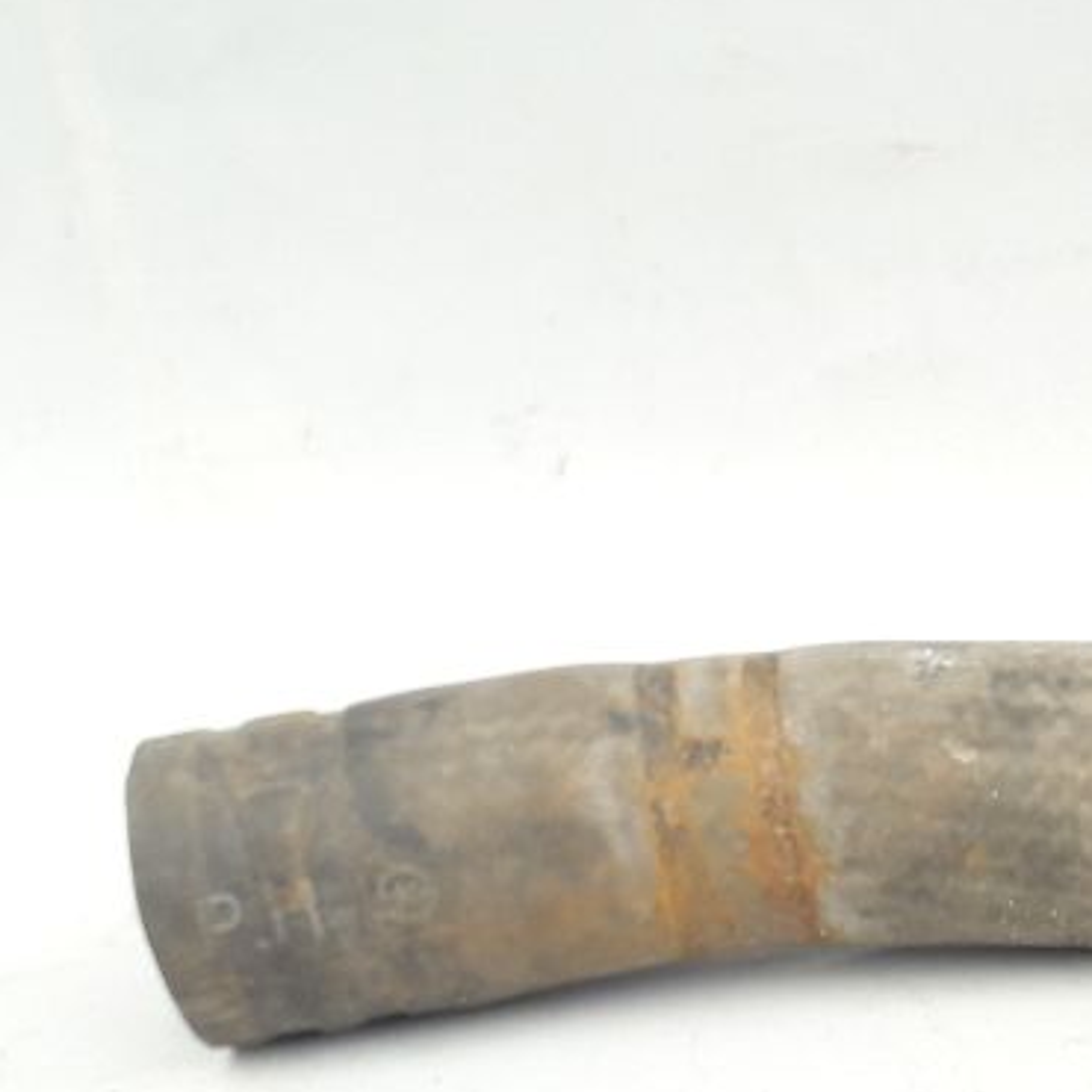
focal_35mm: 66
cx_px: 1269
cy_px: 782
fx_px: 2356
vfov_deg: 25.9
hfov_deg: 24.0
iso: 40
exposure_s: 1/158
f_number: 1.9
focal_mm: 3.6
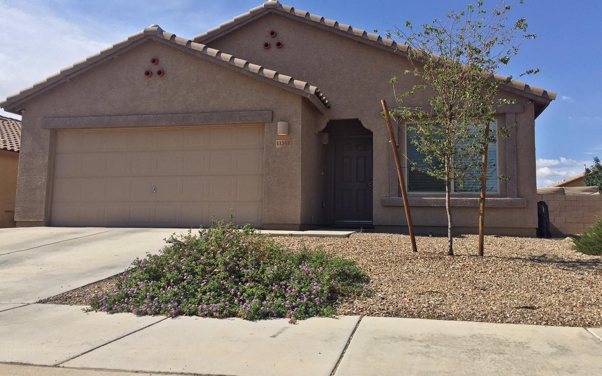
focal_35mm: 32
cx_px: 301
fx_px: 525
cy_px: 169
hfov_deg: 59.7
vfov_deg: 39.4
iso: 32
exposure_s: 1/2326
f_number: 2.2
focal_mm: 4.15
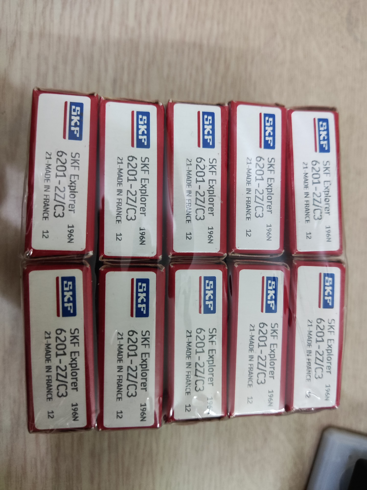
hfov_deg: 54.9
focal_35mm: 25
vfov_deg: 69.4
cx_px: 184
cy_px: 245
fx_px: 353
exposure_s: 1/50
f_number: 1.79
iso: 978
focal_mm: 4.71
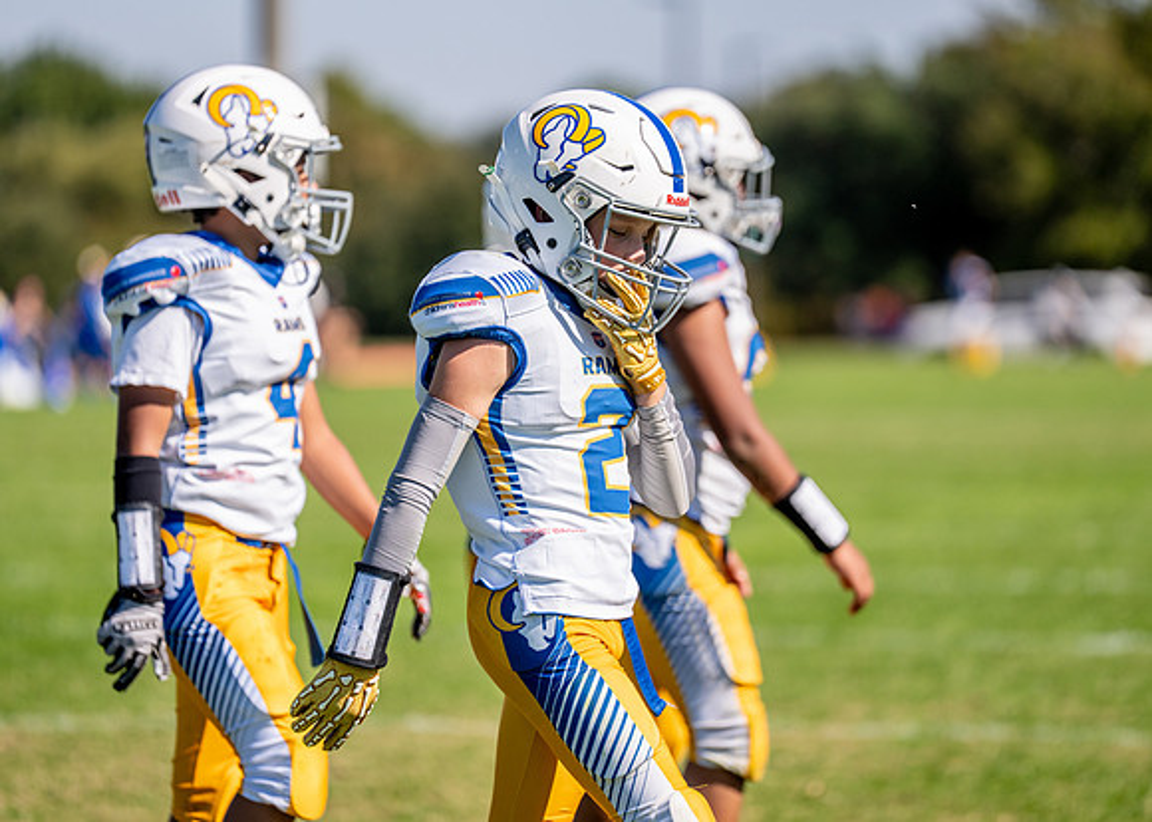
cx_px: 596
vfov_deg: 6.1
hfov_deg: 8.5
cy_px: 361
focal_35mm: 237
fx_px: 7754
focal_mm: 200
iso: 250
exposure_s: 1/5000
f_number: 2.8
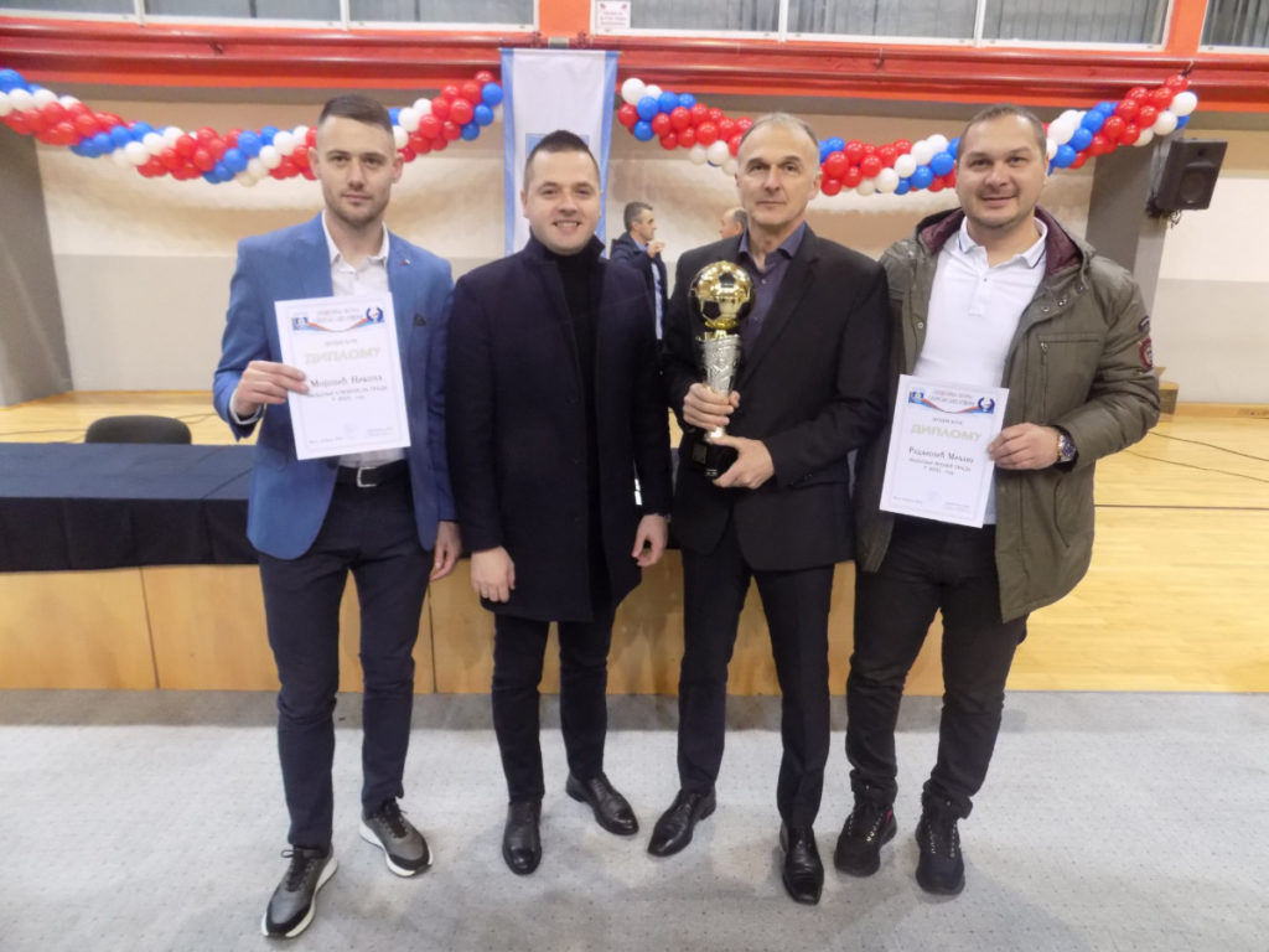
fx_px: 843
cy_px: 476
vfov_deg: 58.9
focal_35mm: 23
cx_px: 634
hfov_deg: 73.9
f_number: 3.1
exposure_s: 1/30
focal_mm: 4
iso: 360
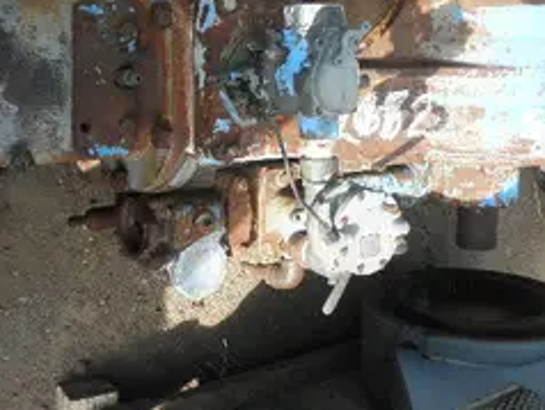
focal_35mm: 47
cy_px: 110
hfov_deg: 40.3
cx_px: 238
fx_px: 741
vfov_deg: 30.5
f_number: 3
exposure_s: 1/250
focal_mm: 5
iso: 64
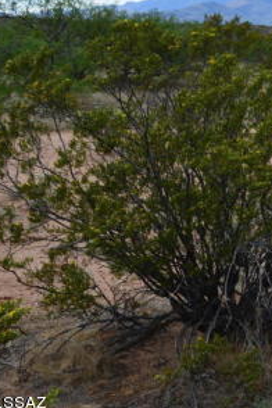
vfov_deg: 24.7
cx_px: 418
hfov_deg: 15.4
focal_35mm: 81
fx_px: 918
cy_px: 97
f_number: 11
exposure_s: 1/125
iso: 125
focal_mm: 22
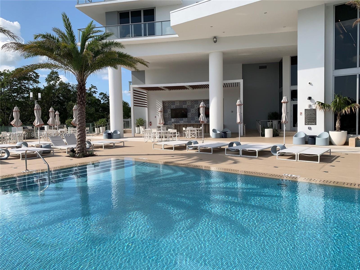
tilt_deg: -2.6
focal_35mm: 26
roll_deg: +0.8
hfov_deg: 67.3
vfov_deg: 53.1
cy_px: 135
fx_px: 270
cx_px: 180
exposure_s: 1/2364
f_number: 1.8
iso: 25
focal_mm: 4.25
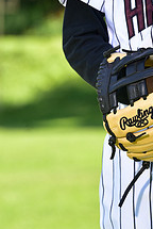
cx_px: 163
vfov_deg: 5.8
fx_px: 2224
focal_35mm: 350
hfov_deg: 3.9
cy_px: -47
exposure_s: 1/250
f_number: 5.6
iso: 160
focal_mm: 130
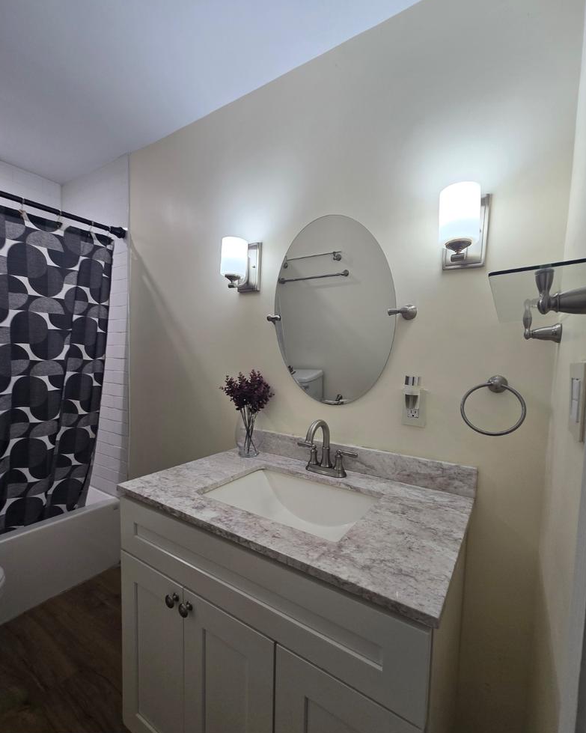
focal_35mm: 14
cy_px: 374
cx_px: 297
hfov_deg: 88.0
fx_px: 304
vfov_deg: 100.7
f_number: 2.2
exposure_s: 1/60
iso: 64
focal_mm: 2.2
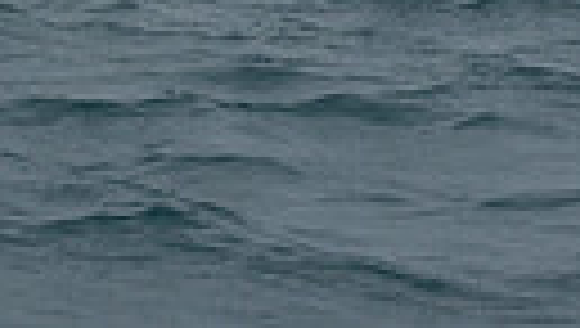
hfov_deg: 6.5
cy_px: -971
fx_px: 5067
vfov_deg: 3.5
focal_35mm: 329
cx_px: -29
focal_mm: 70
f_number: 9
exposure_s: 1/800
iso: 250
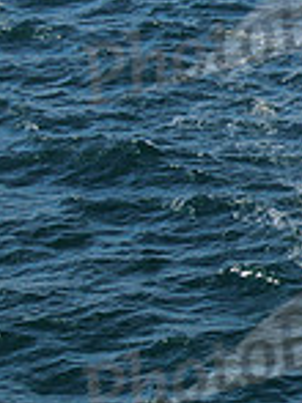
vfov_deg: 10.4
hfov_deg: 7.4
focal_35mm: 190
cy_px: 144
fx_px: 2213
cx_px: 678
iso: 100
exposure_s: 1/800
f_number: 3.8
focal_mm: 8.6
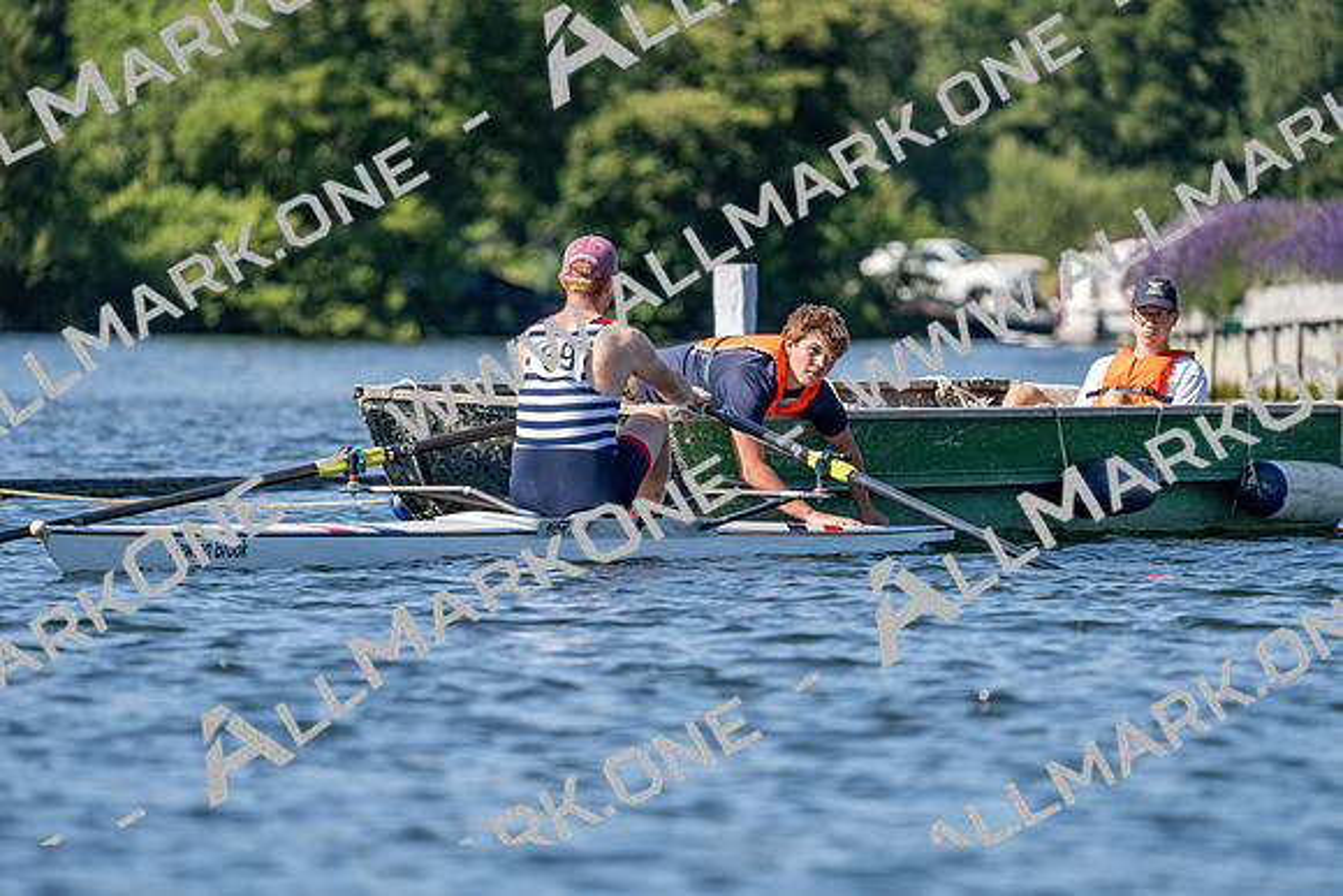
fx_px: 14030
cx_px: 672
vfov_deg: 3.7
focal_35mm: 376
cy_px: 448
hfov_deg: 5.5
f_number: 6.3
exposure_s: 1/1600
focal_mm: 376
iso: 320
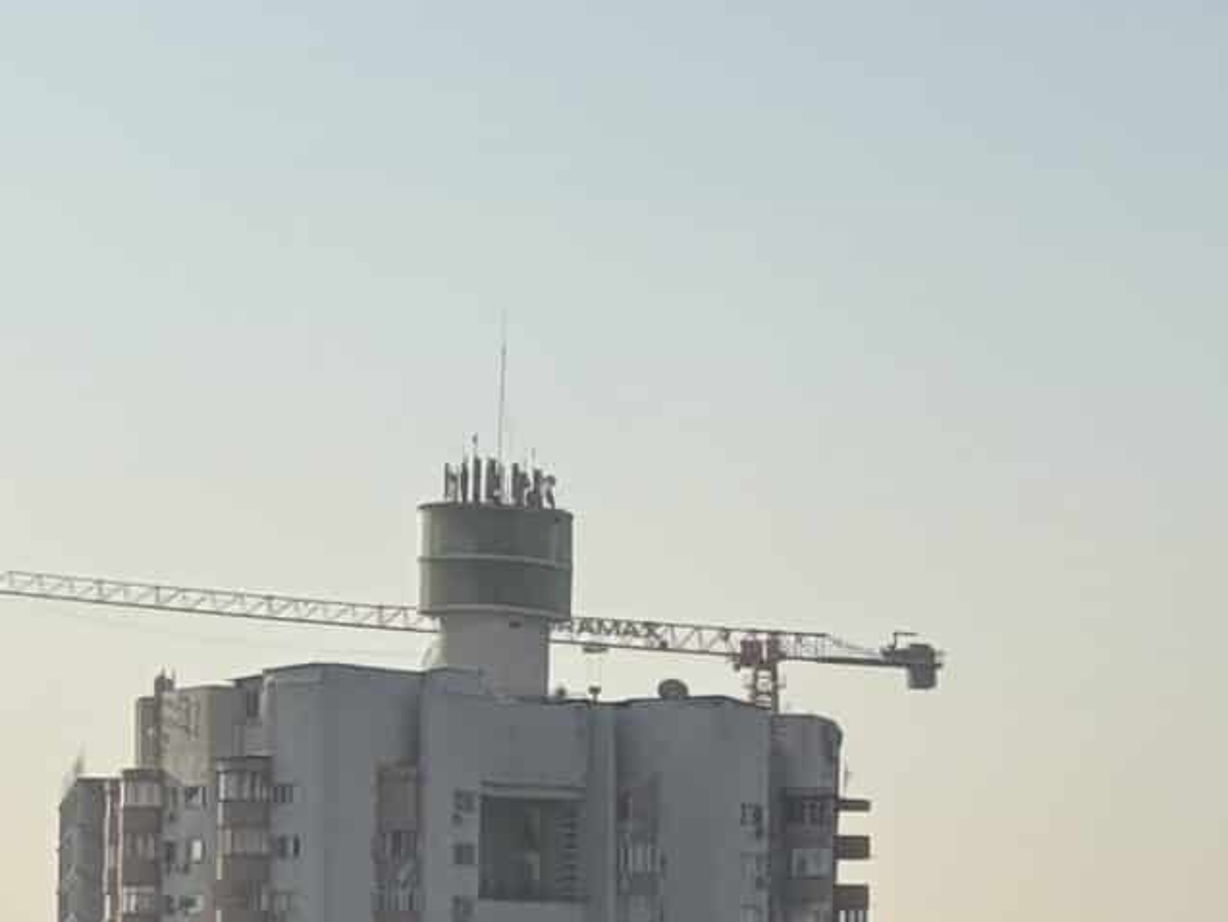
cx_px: 1141
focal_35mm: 193
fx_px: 6848
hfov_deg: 10.2
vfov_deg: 7.7
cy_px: 756
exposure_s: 1/7143
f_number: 1.78
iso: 100
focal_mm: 6.76
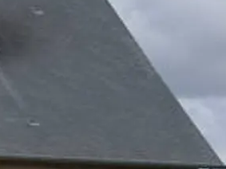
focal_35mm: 344
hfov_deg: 5.6
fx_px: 2245
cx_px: -212
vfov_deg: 4.3
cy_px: 233
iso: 100
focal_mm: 12.3
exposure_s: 1/705
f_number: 4
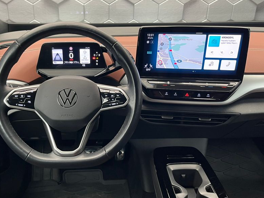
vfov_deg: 41.8
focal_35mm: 34
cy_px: 100
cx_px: 104
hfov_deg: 53.5
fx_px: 259
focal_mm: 5.1
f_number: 1.6
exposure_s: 1/51
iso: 100
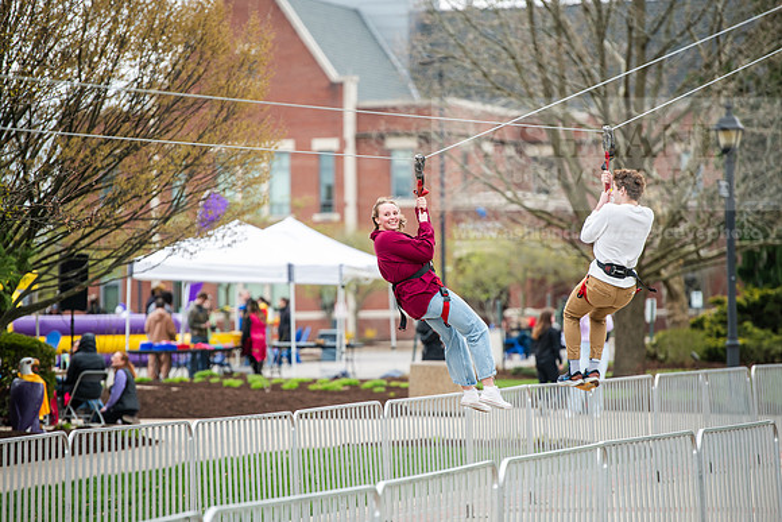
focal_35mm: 190
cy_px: 261
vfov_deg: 7.2
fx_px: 4128
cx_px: 391
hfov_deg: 10.8
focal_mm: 190
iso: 200
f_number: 3.5
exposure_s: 1/640
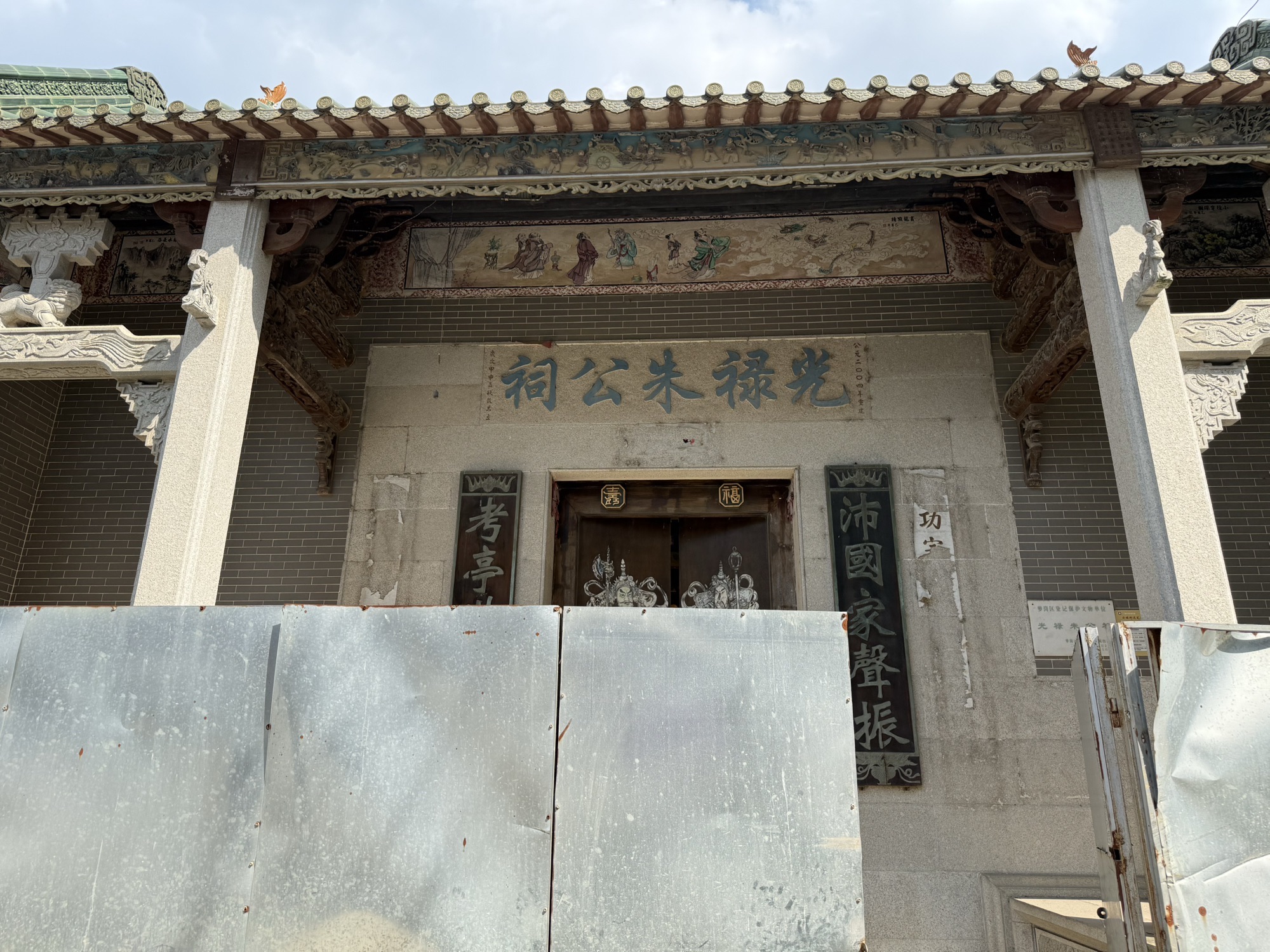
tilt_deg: +20.5
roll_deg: -1.4
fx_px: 881
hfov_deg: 71.6
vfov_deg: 56.8
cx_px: 635
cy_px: 476
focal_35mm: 24
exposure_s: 1/1855
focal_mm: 6.76
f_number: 1.78
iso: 80
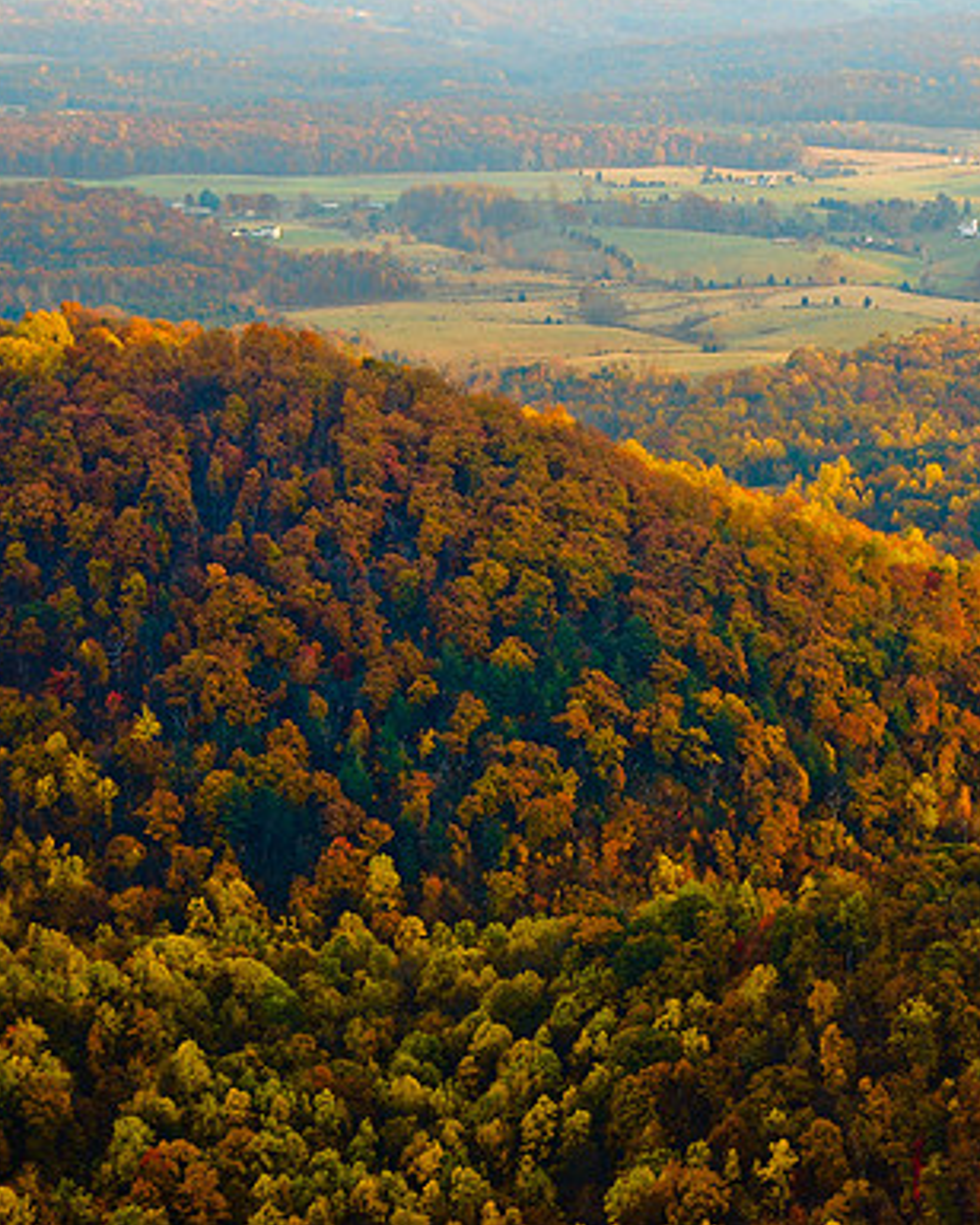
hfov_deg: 12.9
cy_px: 611
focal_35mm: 119
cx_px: 697
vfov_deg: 16.2
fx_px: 4314
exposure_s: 1/100
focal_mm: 56
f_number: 5
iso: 320
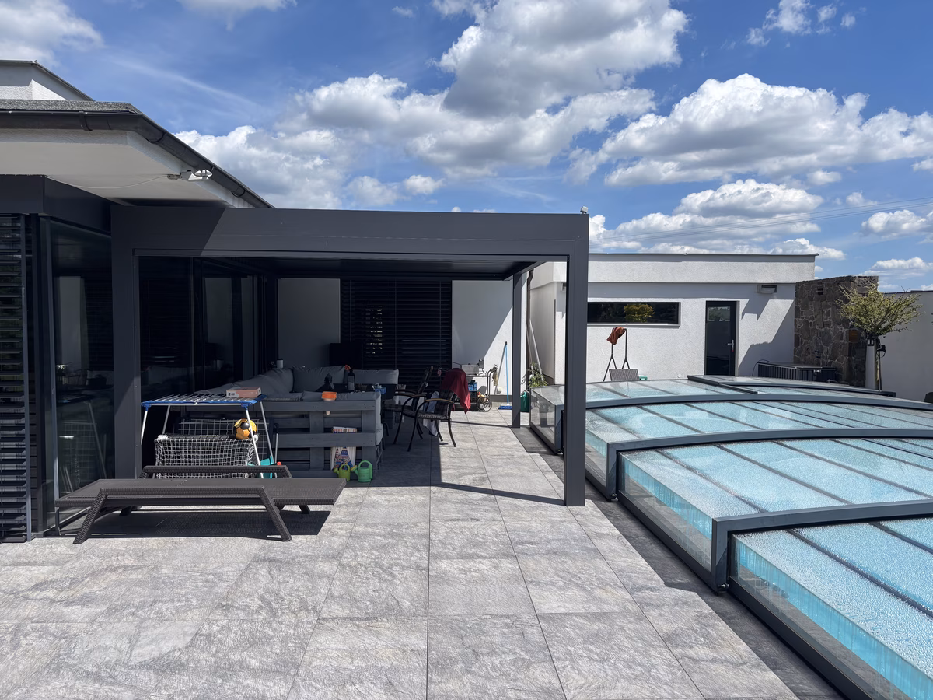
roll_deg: -0.1
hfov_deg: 67.3
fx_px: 701
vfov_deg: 53.1
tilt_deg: -2.9
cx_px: 466
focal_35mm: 26
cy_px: 350
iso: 50
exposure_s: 1/4854
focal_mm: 5.96
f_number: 1.6
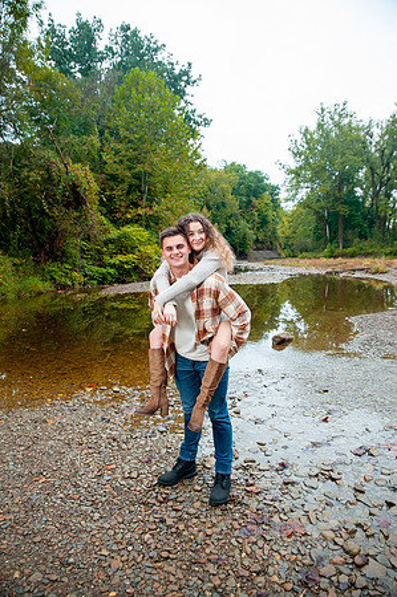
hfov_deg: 53.0
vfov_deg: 73.8
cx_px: 198
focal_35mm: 24
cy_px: 298
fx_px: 398
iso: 500
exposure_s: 1/160
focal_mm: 24
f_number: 2.8
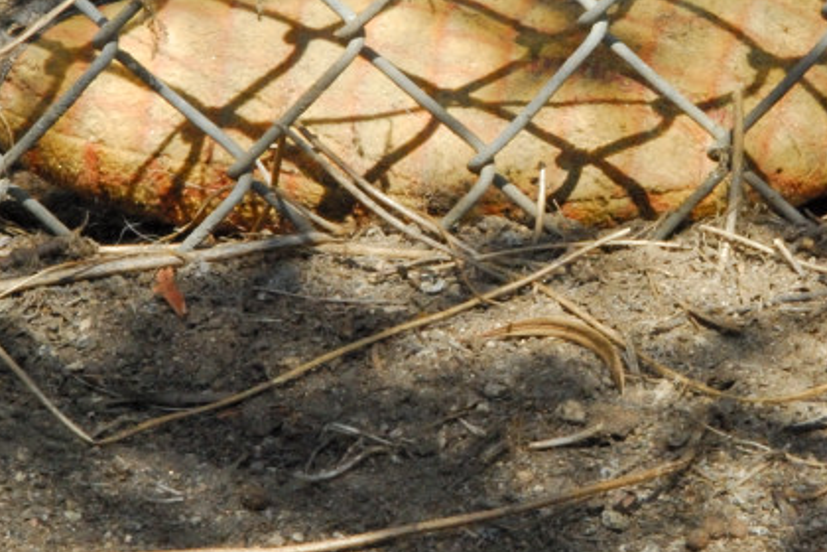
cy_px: 113
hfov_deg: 5.3
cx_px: 689
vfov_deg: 3.6
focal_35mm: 386
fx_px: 8866
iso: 1600
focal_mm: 135
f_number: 36
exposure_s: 1/90
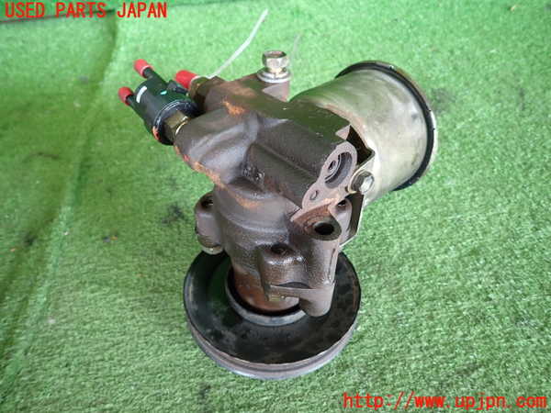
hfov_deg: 69.4
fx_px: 398
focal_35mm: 25
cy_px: 206
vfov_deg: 54.9
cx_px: 276
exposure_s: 1/30
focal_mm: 4.5
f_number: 2
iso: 200
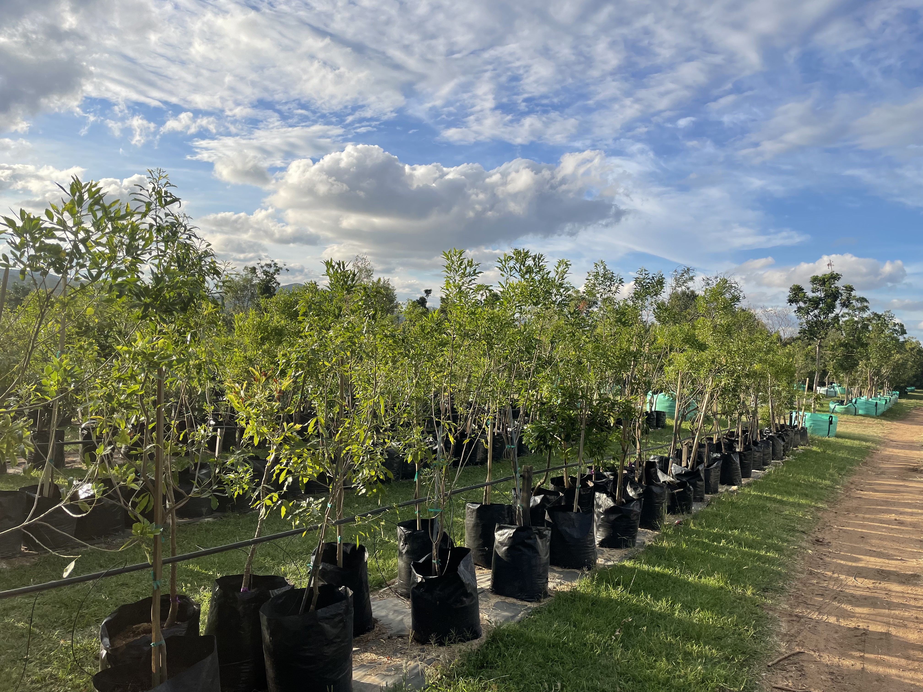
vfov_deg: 53.1
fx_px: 693
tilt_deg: -0.9
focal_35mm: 26
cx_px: 462
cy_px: 346
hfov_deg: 67.3
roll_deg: -4.4
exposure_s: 1/2451
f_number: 1.6
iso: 32
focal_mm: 4.2
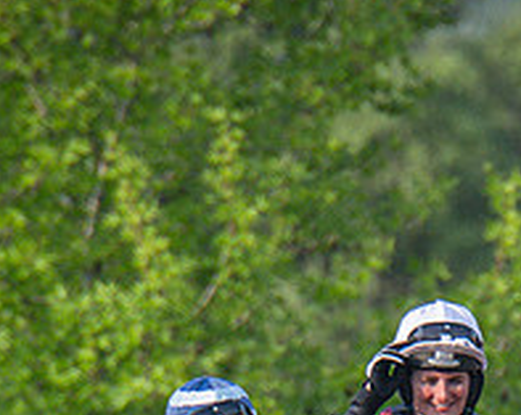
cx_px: 453
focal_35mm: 2234
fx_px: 34396
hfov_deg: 0.9
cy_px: 535
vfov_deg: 0.7
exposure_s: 1/1600
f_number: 4
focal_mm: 280
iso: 400
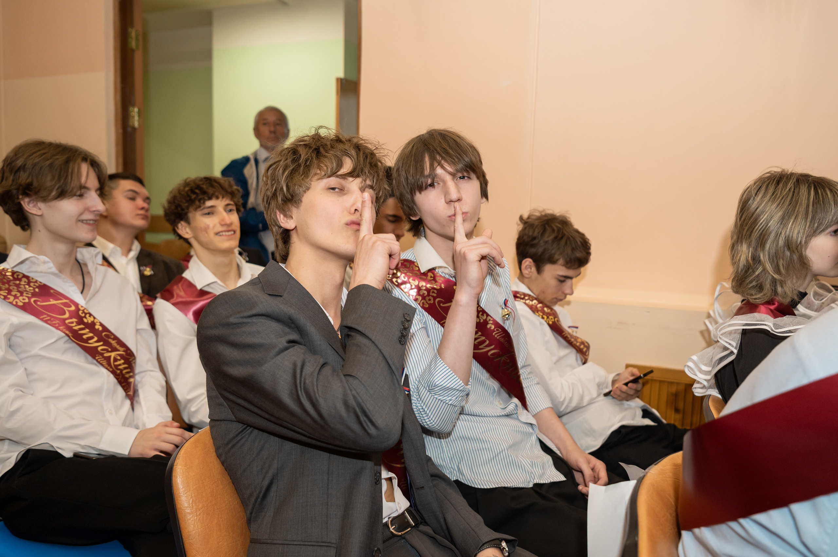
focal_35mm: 27
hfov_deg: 67.1
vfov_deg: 47.7
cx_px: 450
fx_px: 630
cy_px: 281
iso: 500
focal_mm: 24
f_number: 2.8
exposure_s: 1/200
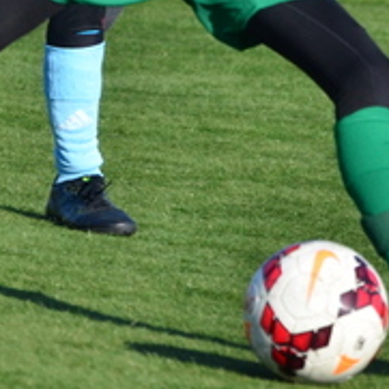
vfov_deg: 1.5
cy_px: -97
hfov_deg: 1.5
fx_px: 15015
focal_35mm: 1181
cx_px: 509
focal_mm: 210
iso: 500
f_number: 5.3
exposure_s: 1/2500
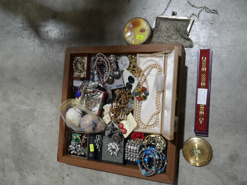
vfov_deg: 44.2
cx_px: 124
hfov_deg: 56.8
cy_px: 92
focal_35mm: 32
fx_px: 228
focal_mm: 16
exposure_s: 1/60
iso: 250
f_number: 4
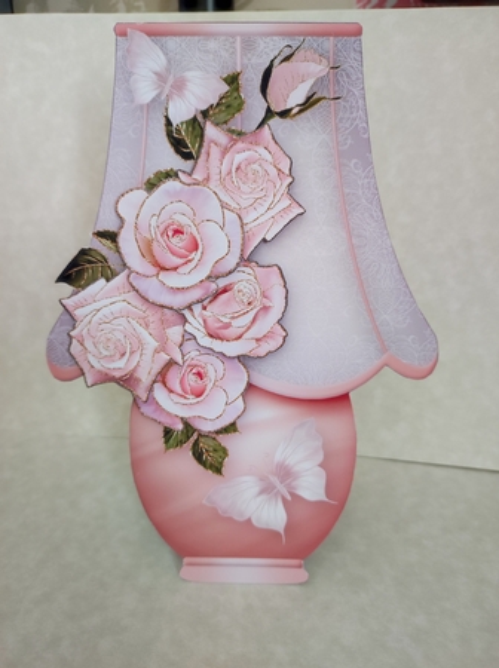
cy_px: 334
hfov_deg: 54.7
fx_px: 482
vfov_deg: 69.5
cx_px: 250
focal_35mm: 25
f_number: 1.79
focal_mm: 4.7
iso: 934
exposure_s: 1/33
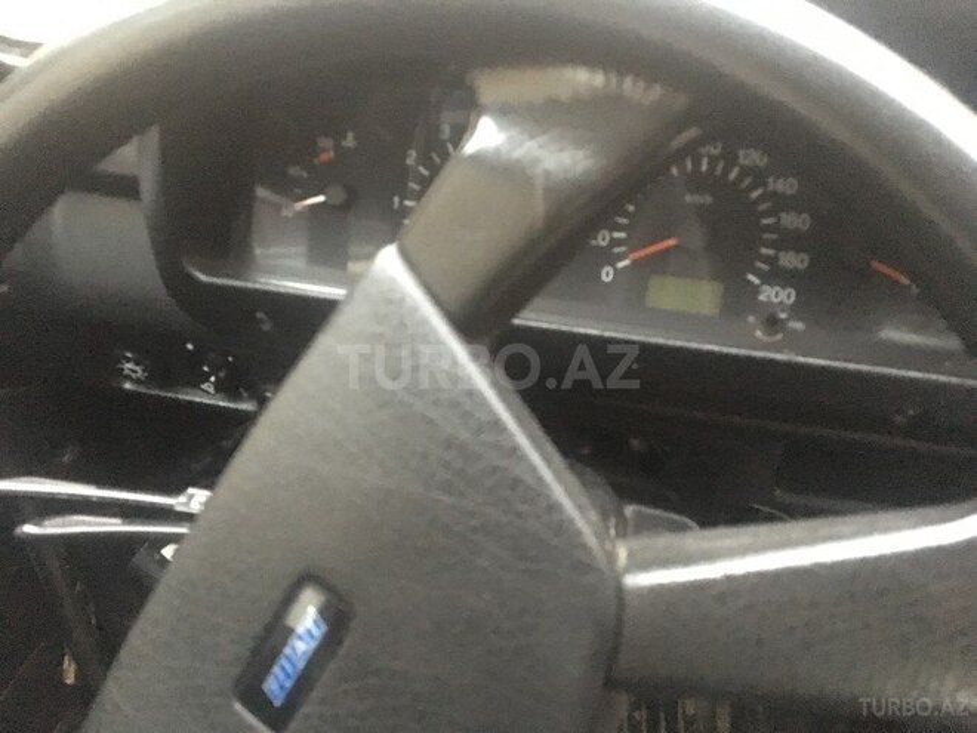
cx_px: 488
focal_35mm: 29
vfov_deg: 48.2
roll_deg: +2.6
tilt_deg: -35.6
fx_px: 818
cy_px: 366
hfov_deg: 61.7
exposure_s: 1/17
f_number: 2.2
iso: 1600
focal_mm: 4.15
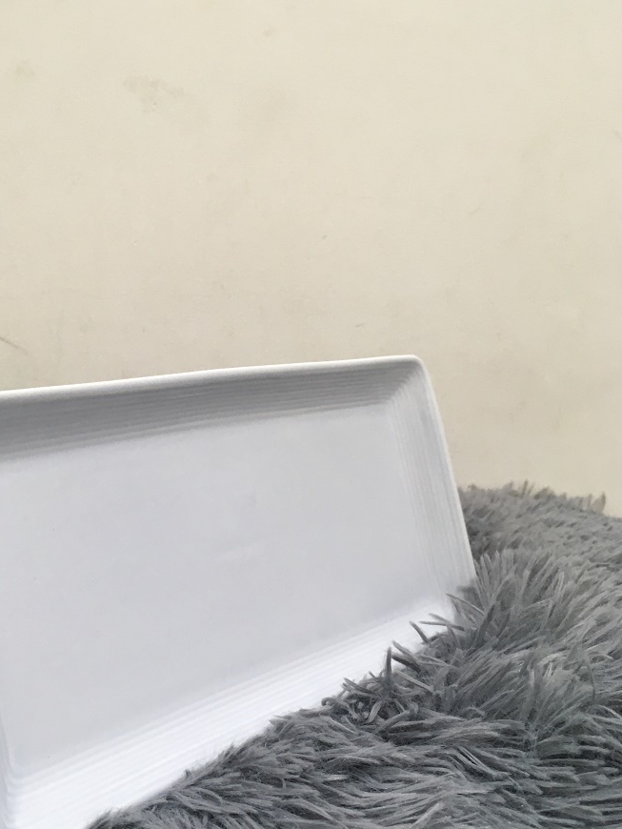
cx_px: 211
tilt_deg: -12.4
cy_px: 447
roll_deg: -3.1
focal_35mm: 40
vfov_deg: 46.7
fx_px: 958
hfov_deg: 35.6
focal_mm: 4.15
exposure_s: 1/33
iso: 80
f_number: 2.2
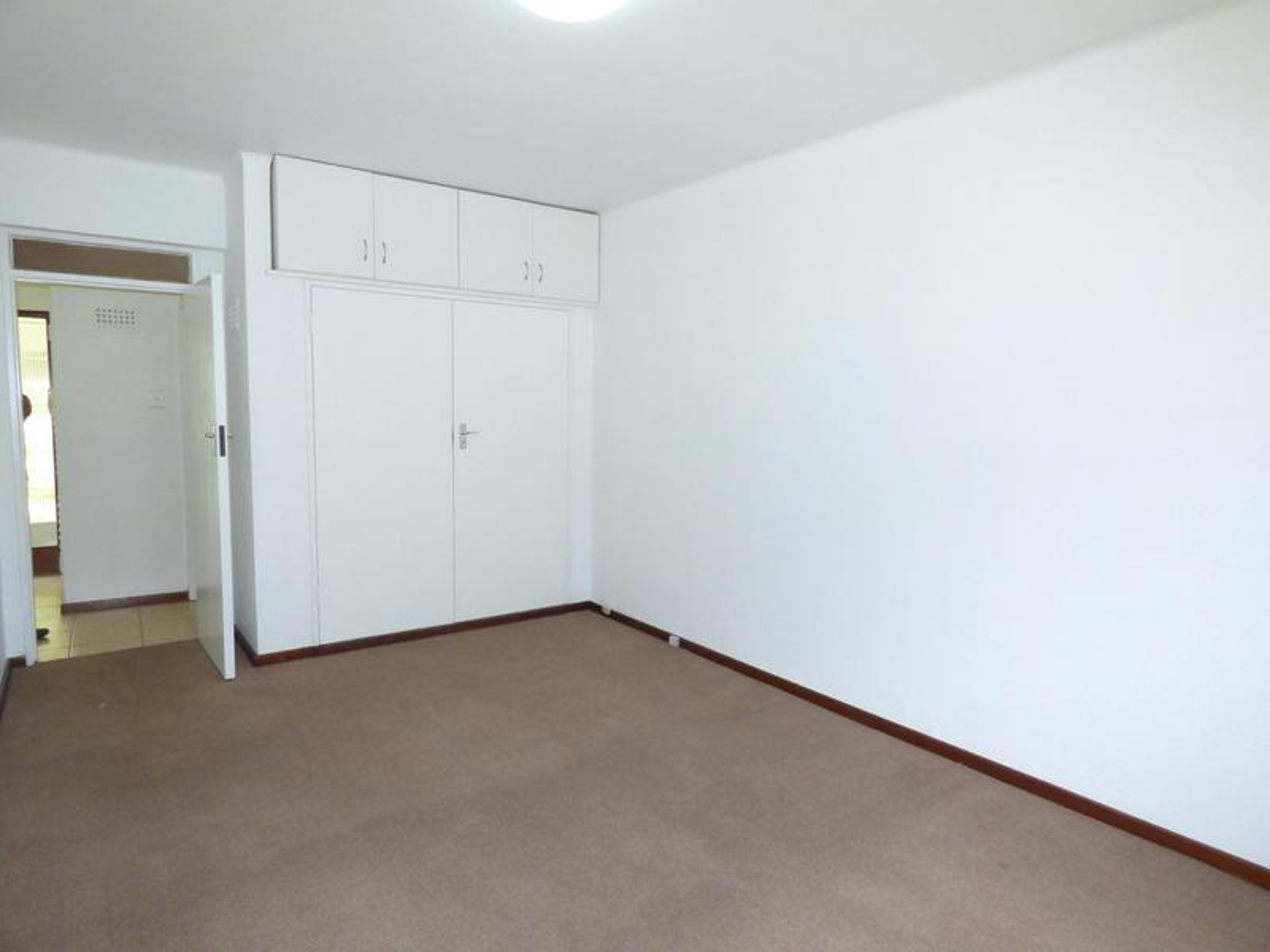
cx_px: 635
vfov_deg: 66.0
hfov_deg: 81.7
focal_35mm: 20
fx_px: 734
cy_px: 476
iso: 400
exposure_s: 1/50
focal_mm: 3.58
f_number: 4.5
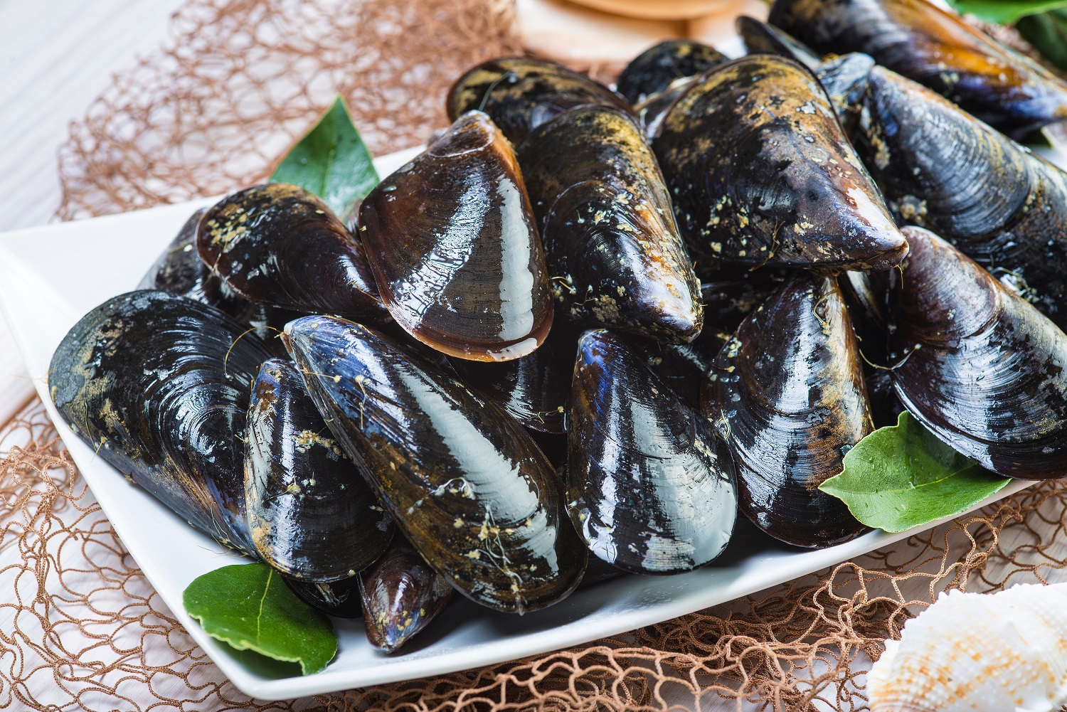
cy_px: 356
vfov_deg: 13.0
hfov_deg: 19.5
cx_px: 534
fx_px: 3113
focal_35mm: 105
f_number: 11
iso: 100
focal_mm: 105
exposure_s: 1/250
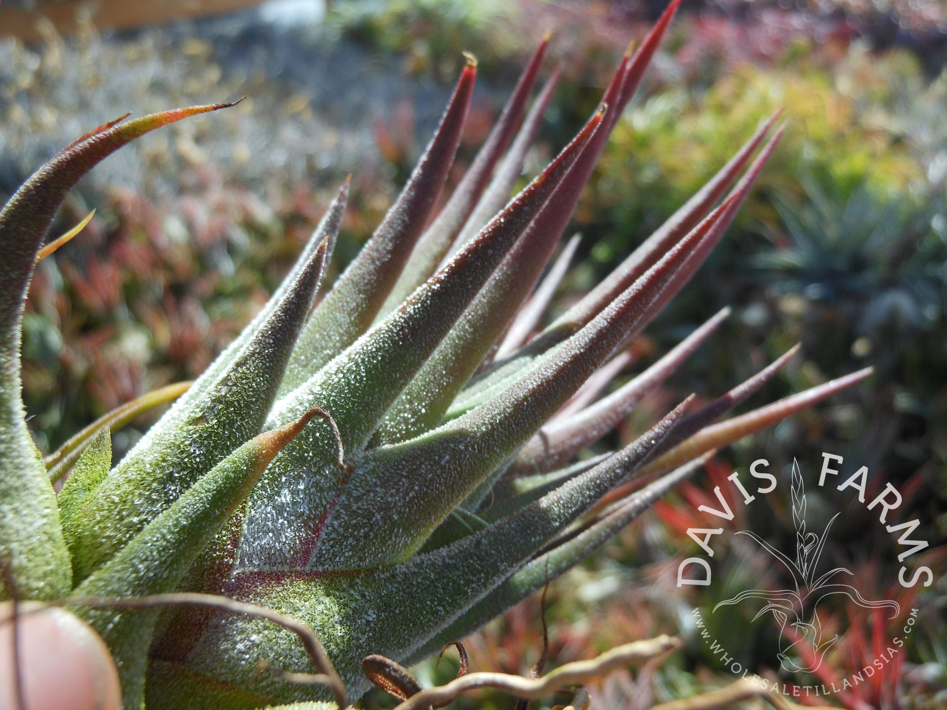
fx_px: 903
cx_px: 474
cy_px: 355
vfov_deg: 42.9
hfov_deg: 55.4
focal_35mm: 33
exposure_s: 1/125
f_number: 4
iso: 80
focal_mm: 5.9
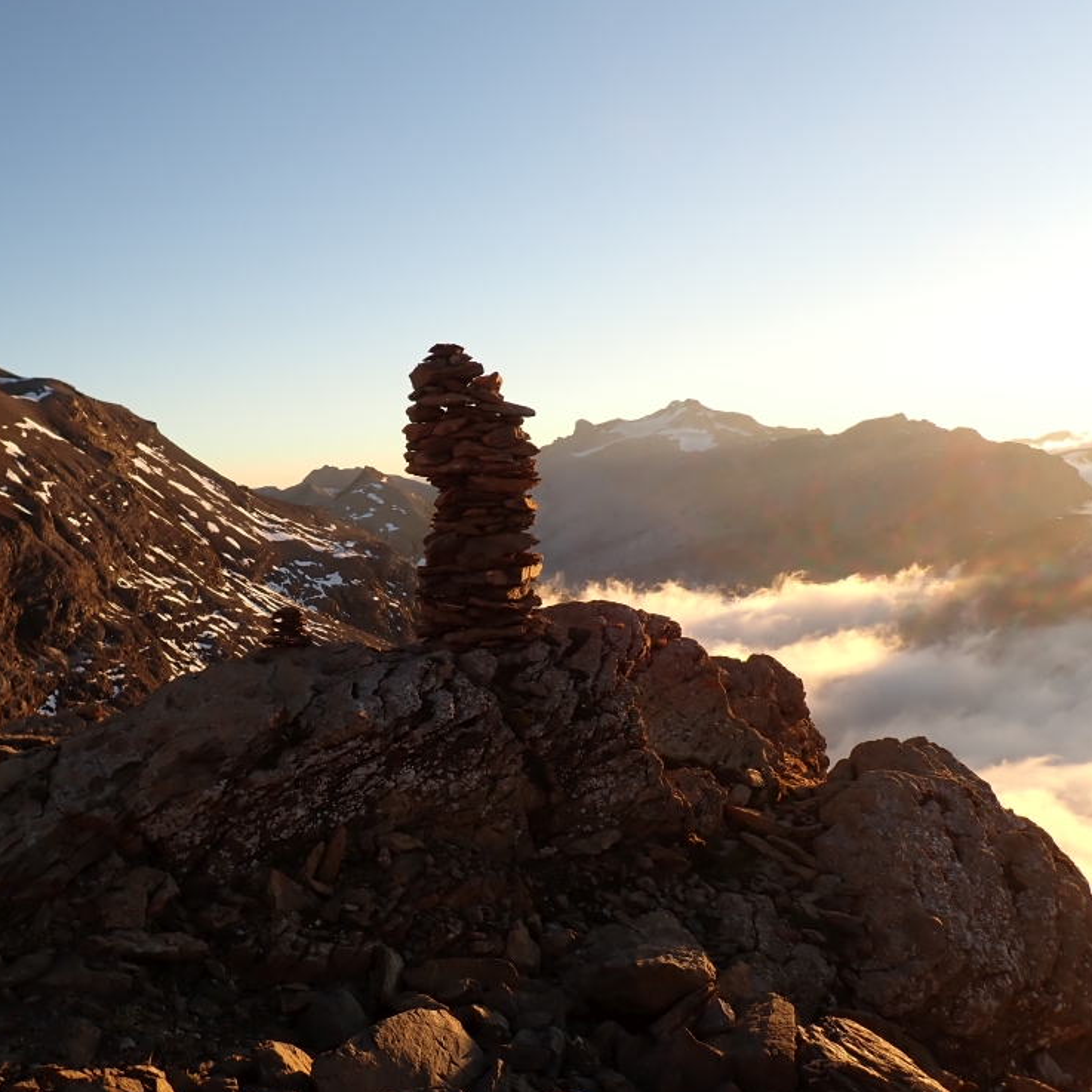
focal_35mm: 30
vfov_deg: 54.0
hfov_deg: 53.3
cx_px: 394
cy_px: 551
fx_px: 1071
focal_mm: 4.5
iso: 100
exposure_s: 1/500
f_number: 2.8
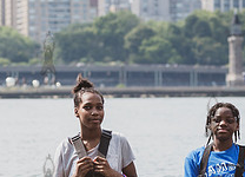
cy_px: 193
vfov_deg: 4.6
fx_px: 2213
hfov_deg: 6.3
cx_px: 103
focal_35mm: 317
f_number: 4.5
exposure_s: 1/800
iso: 100
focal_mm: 100
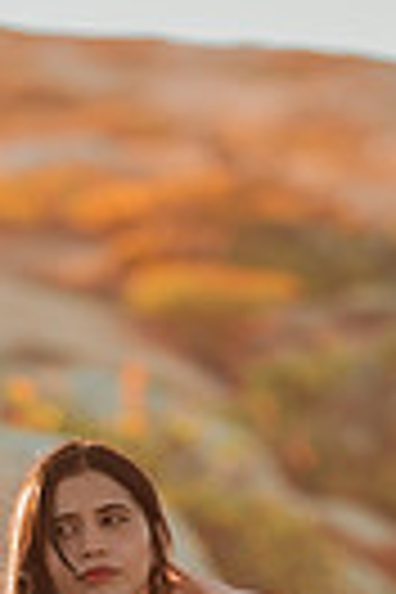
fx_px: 7573
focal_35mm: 459
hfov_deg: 3.0
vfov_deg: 4.5
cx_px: 194
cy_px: 954
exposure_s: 1/400
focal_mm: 135
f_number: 1.8
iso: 50
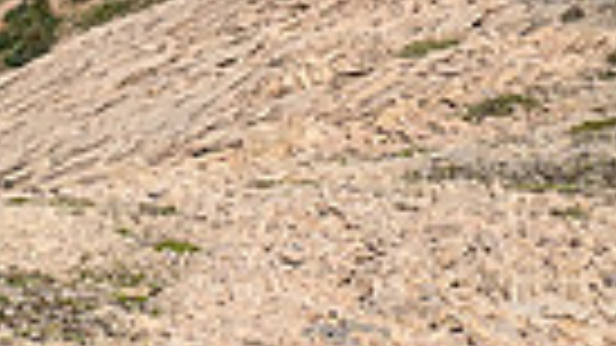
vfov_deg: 5.5
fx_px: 3462
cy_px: -510
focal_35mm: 212
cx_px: -409
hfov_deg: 9.8
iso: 200
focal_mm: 23
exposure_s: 1/320
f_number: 8
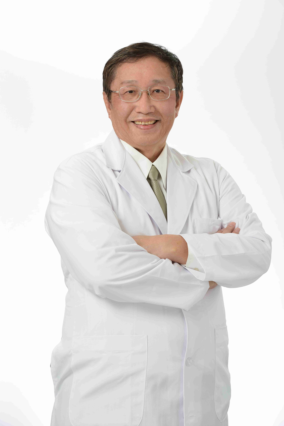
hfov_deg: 14.4
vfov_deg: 21.5
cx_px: 142
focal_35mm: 95
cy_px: 213
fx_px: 1123
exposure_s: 1/125
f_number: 11
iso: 125
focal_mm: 95
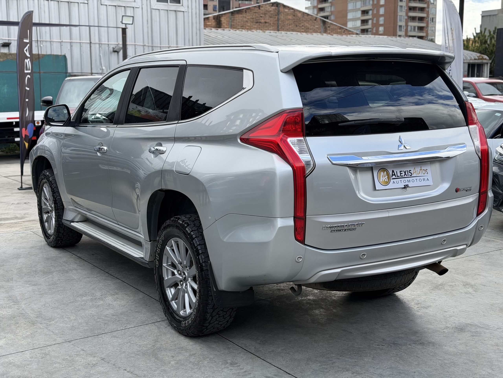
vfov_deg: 30.3
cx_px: 252
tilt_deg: -8.3
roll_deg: +0.4
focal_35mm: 48
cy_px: 189
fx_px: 697
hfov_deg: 39.7
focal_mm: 6.76
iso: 64
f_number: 1.78
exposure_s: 1/1000
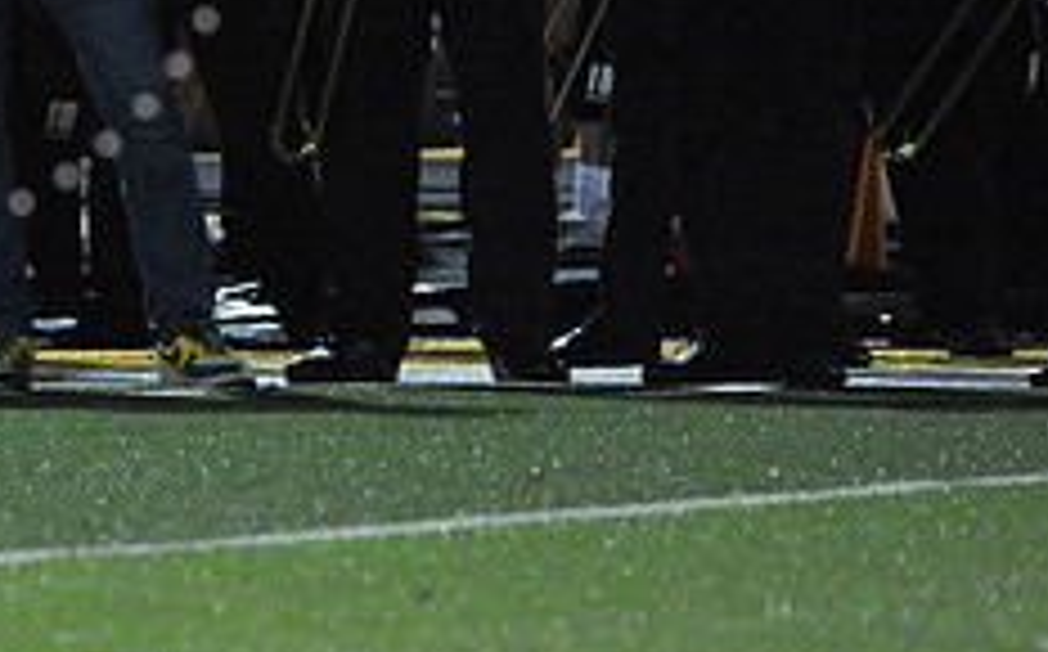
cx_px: -166
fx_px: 30438
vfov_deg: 1.2
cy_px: -175
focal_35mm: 1067
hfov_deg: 2.0
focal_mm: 420
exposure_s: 1/200
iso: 6400
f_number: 6
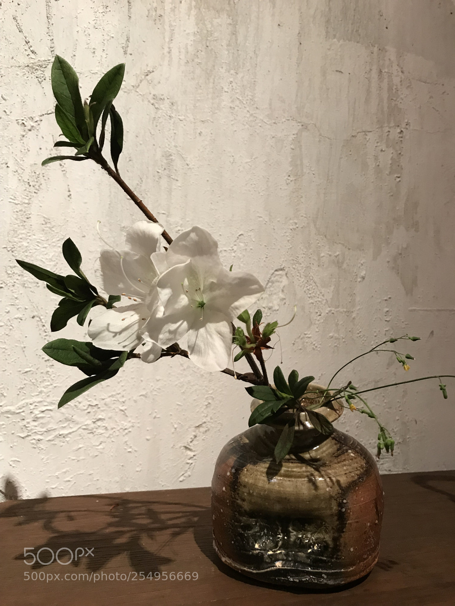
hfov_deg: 49.7
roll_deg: -1.8
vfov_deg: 63.4
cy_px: 303
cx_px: 228
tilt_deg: +1.6
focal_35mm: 28
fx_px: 491
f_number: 1.8
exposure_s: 1/15
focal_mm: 3.99
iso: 40
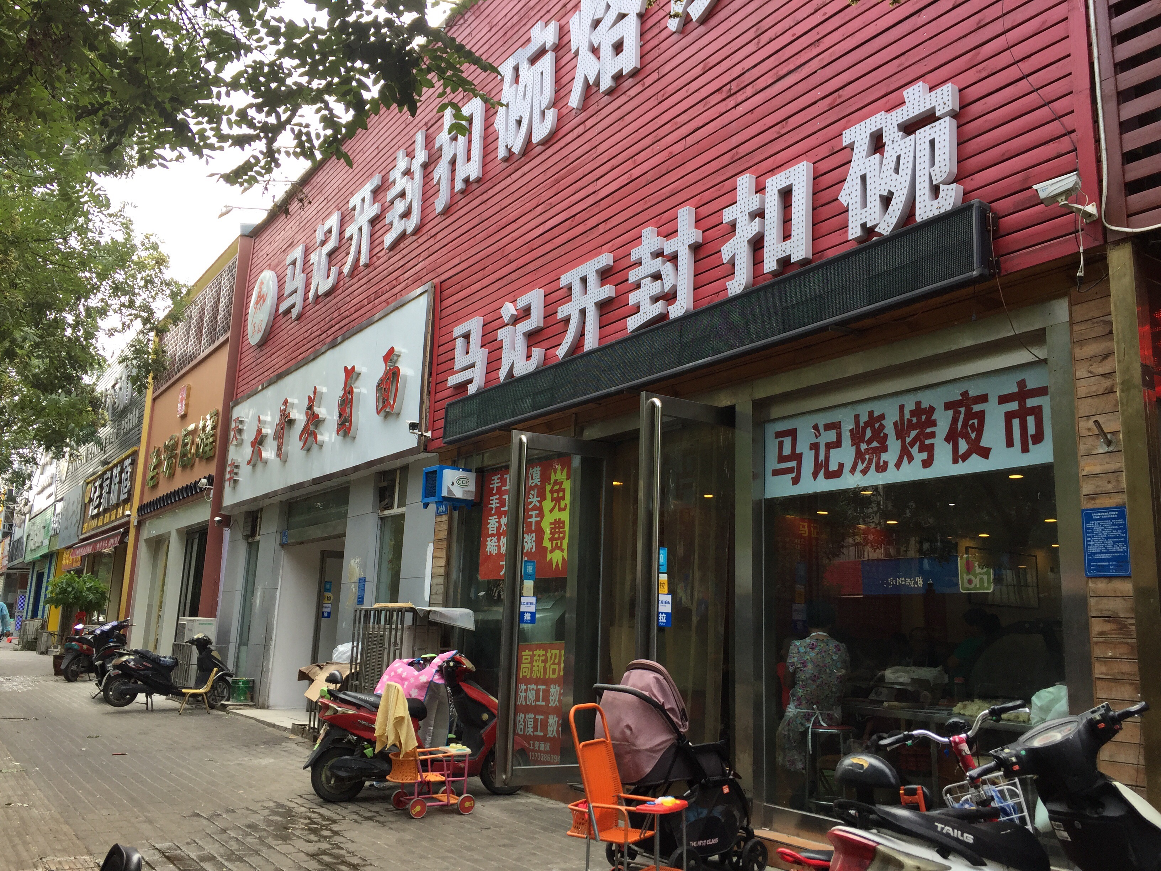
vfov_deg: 48.2
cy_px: 436
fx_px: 973
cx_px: 580
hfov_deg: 61.7
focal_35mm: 29
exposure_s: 1/233
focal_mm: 4.15
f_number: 2.2
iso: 32
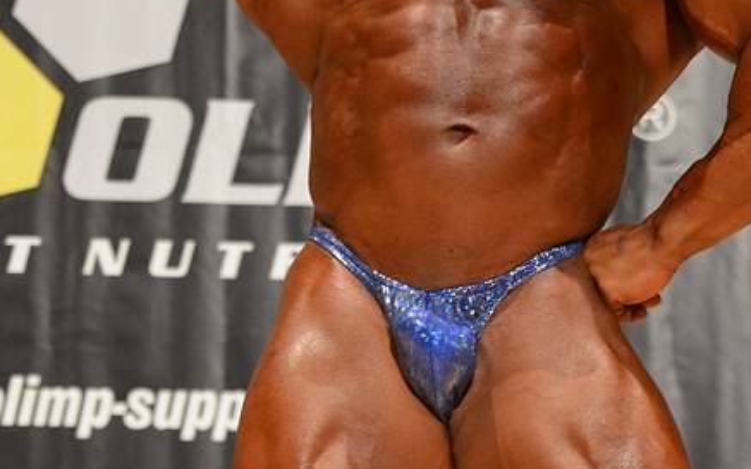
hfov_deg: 10.7
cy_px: 335
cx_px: 436
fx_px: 4011
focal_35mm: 196
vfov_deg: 6.7
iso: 800
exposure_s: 1/80
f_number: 2.8
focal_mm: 52
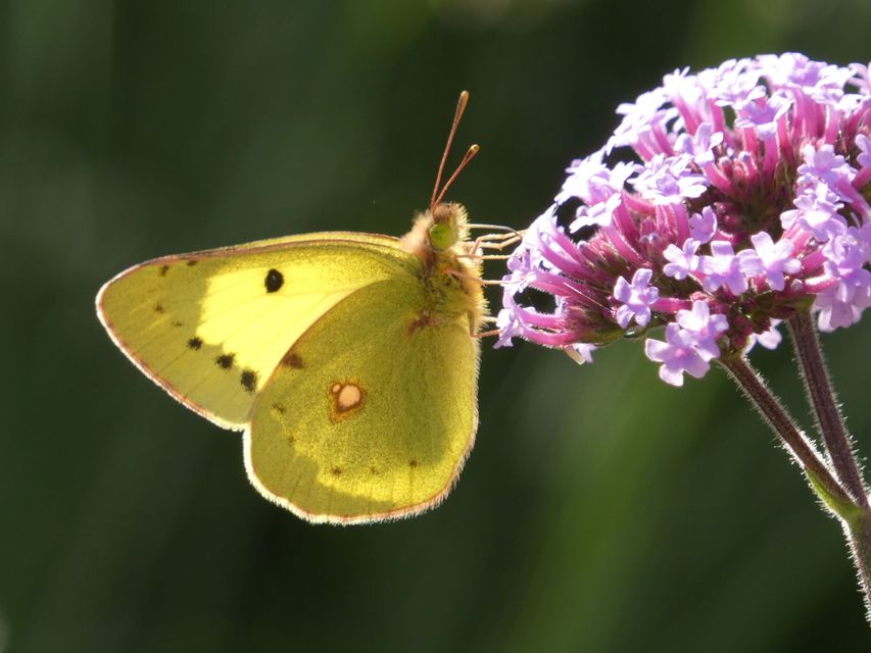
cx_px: 436
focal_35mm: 584
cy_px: 326
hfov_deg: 3.4
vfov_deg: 2.5
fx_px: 14697
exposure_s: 1/100
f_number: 5.6
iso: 160
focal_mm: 104.7
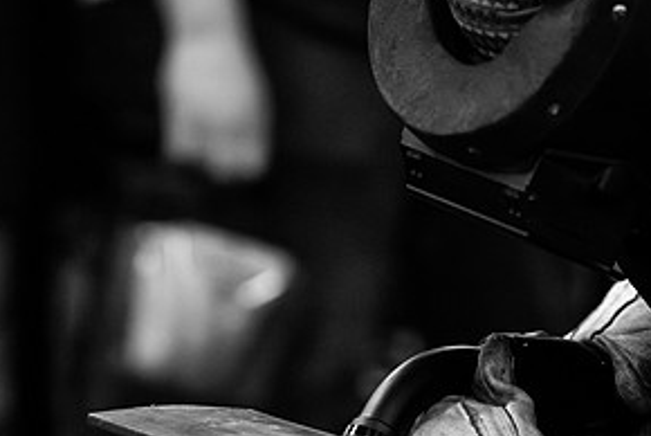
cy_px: 527
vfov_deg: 5.1
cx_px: 304
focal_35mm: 267
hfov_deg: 7.7
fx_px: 4833
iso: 800
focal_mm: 104
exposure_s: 1/1000
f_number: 2.8
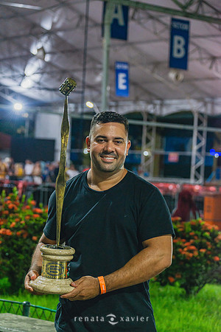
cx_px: 110
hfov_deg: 13.0
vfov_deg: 19.5
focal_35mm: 105
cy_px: 166
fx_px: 967
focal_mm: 105
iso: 1000
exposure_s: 1/125
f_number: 5.6
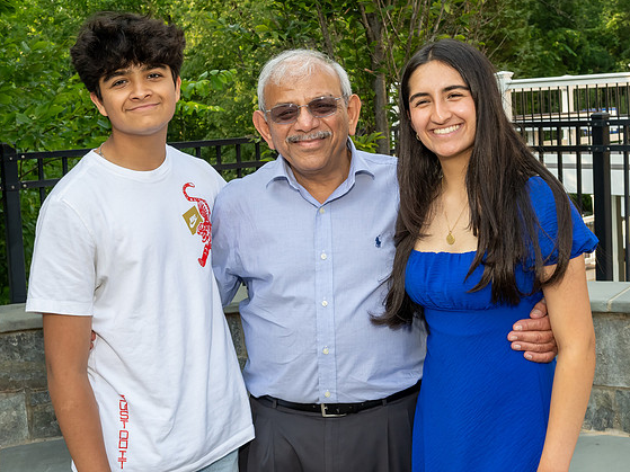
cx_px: 320
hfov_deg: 34.9
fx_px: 1001
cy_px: 208
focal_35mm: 55
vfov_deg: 26.5
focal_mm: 30
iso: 900
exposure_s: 1/250
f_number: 9
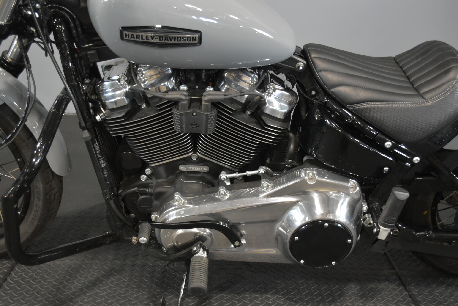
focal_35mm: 39
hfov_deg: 49.5
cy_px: 153
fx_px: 496
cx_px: 229
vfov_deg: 34.2
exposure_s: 1/30
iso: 1600
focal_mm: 26
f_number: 4.2
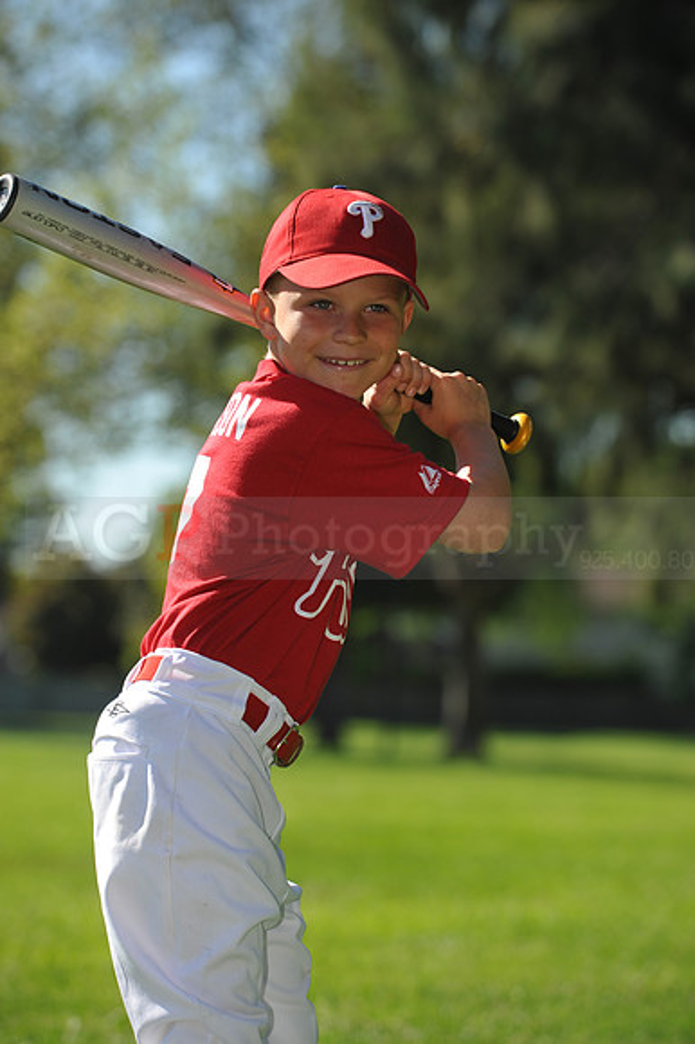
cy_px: 522
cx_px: 348
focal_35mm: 165
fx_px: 4783
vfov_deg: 12.5
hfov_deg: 8.3
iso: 200
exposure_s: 1/800
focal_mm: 165
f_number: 5.6
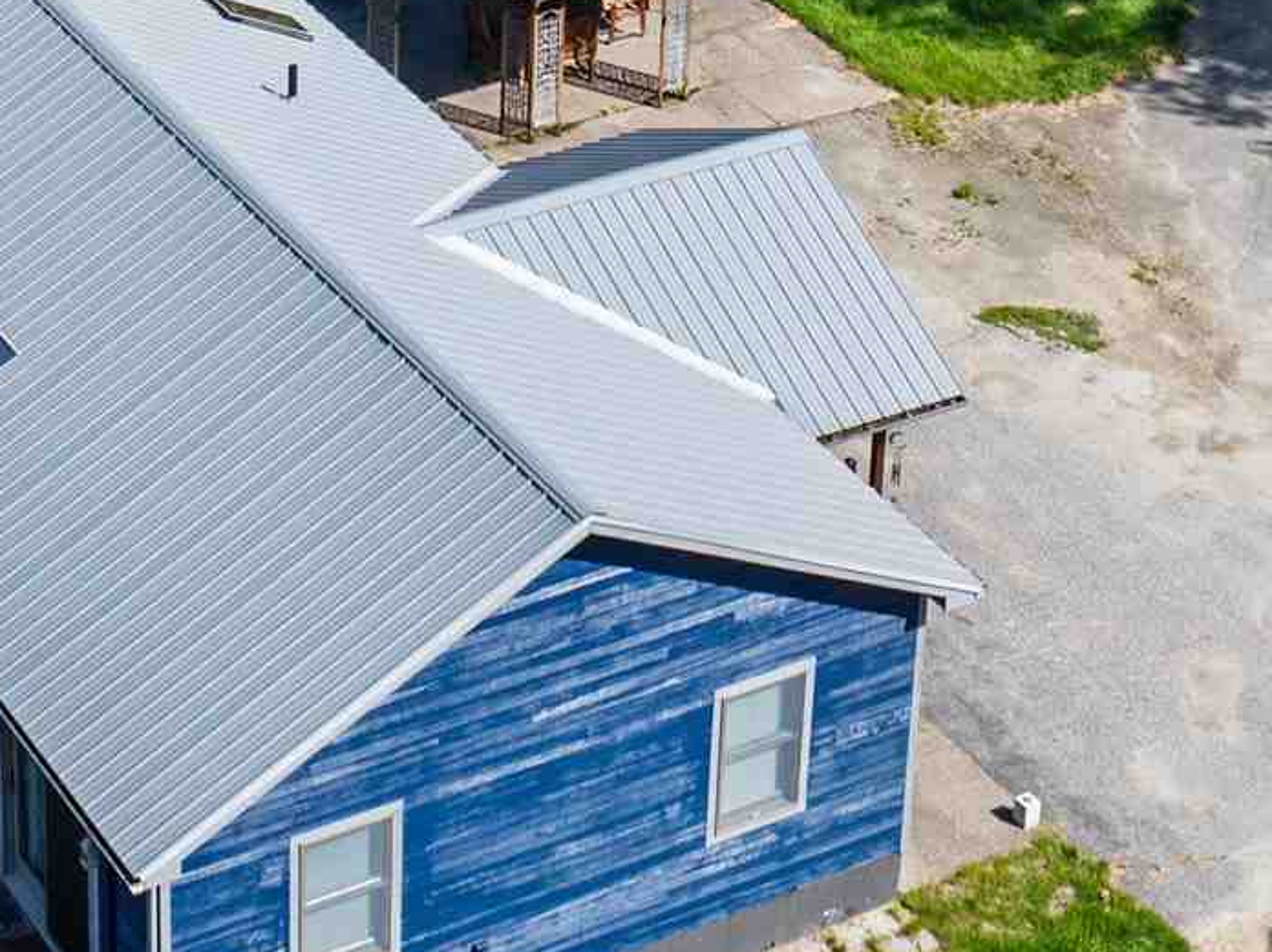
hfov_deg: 18.4
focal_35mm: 106
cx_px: 219
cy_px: -378
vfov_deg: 13.3
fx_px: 3892
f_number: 2.8
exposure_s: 1/2500
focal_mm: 12.29
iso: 120
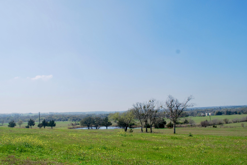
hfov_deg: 55.5
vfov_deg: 38.9
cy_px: 91
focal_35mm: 34
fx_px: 233
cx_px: 106
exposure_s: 1/250
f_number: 8
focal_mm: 18
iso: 100
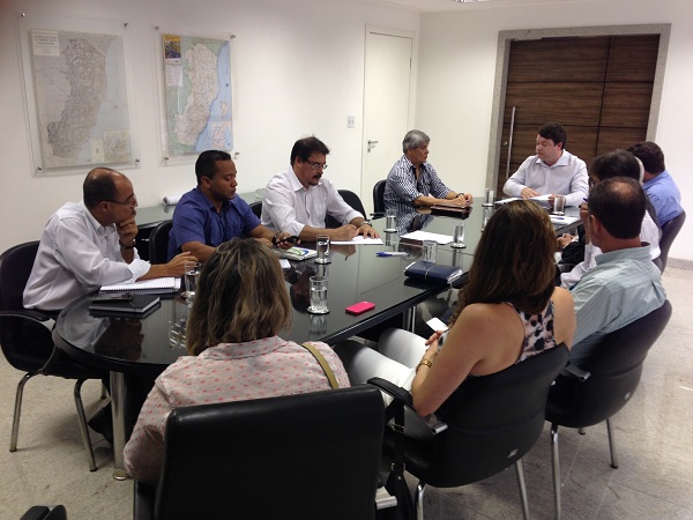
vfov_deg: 42.9
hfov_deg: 55.4
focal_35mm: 33
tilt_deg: -15.6
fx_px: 661
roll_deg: +1.1
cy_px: 260
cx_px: 346
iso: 50
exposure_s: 1/24
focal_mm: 4.12
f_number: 2.4
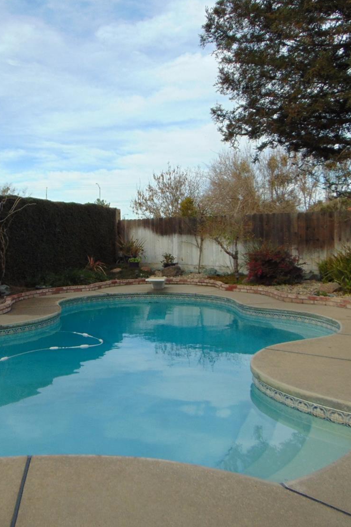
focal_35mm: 35
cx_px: 102
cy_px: 264
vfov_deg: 54.4
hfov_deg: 37.2
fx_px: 512
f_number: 3
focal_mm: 4.5
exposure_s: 1/800
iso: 80
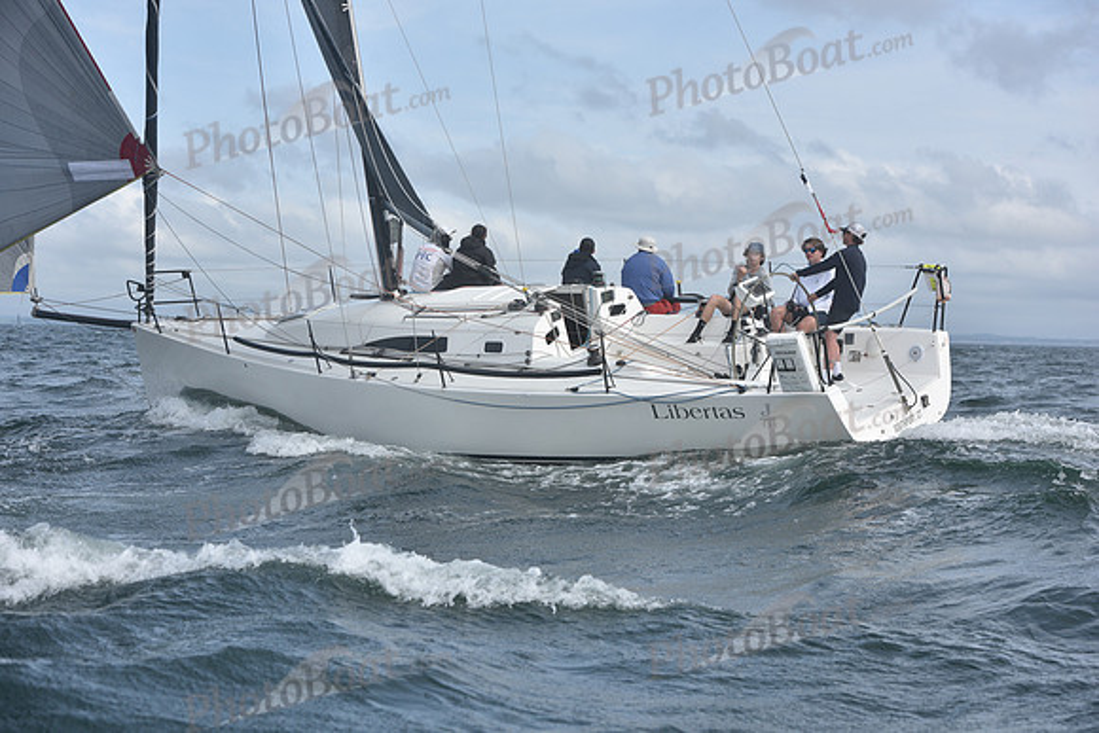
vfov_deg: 19.5
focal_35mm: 70
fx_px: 2137
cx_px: 550
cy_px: 366
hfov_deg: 28.8
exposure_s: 1/1250
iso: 200
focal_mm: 70
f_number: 5.6
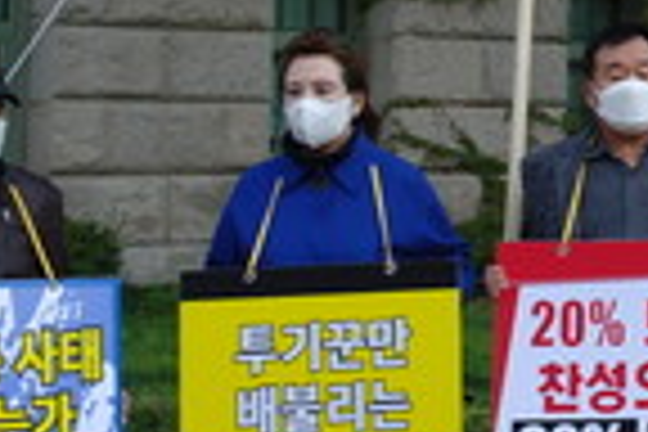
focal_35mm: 133
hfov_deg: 14.2
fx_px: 2394
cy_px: -40
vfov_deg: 10.2
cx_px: 1048
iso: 100
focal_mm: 22
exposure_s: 1/50
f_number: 5.6
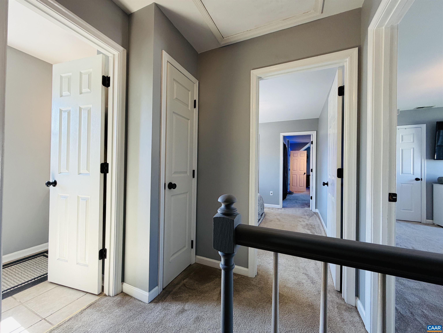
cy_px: 166
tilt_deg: +0.2
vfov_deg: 85.7
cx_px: 222
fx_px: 179
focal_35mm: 14
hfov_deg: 102.1
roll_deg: -1.0
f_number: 2.2
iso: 200
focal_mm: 2.22
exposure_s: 1/120
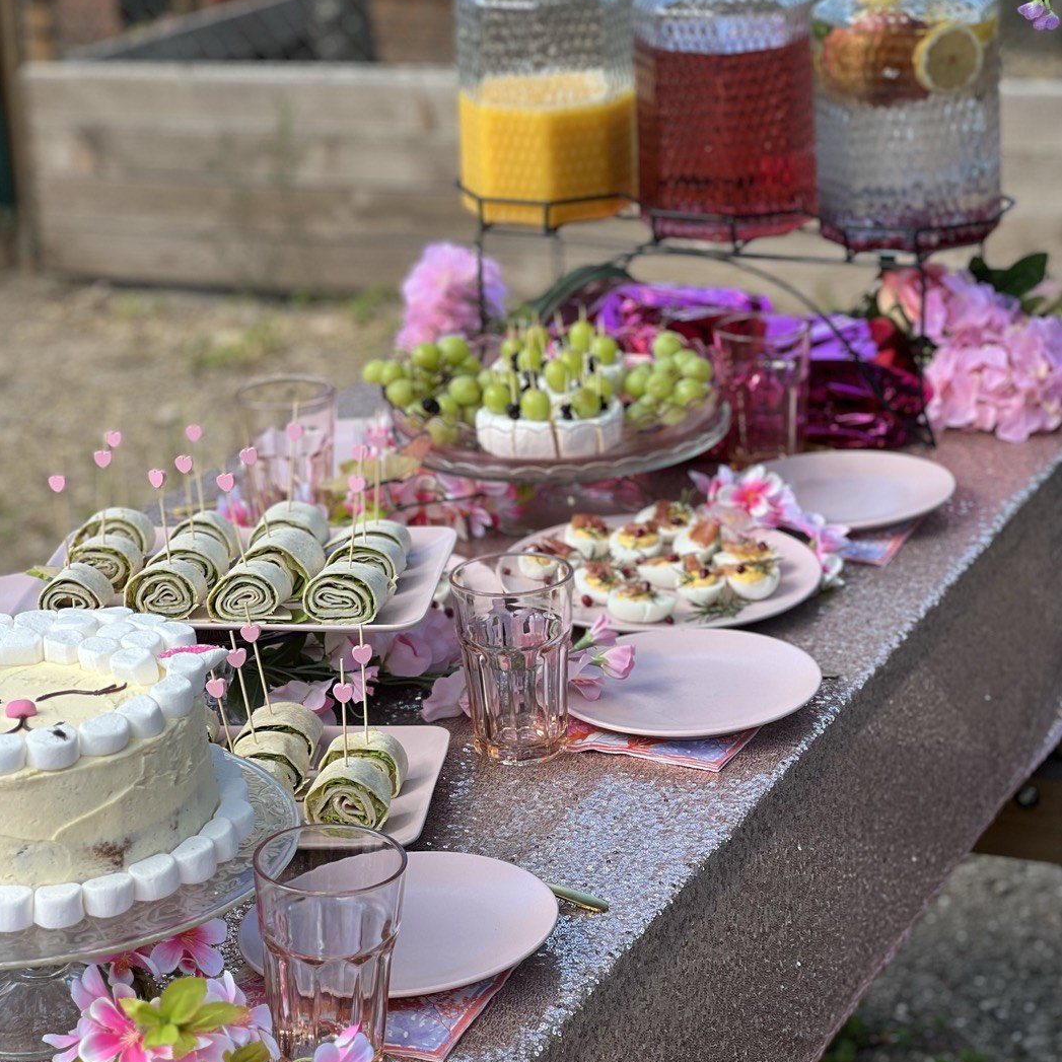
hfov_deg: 19.1
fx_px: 3159
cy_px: 553
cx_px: 530
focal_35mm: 91
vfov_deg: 19.1
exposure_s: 1/121
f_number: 2.8
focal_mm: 9
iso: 25
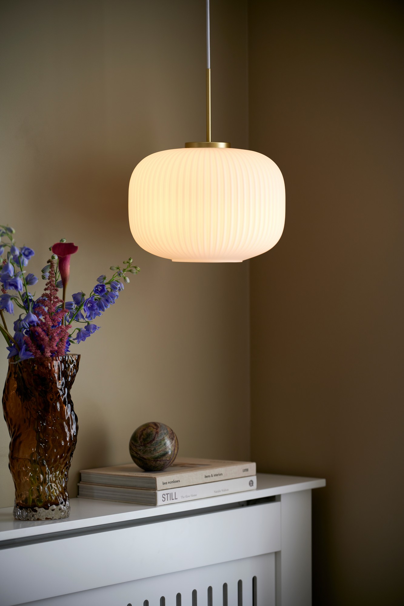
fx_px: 1717
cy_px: 303
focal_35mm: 102
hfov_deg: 13.4
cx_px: 202
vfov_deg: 20.0
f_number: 2.8
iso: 100
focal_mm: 102
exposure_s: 1/3
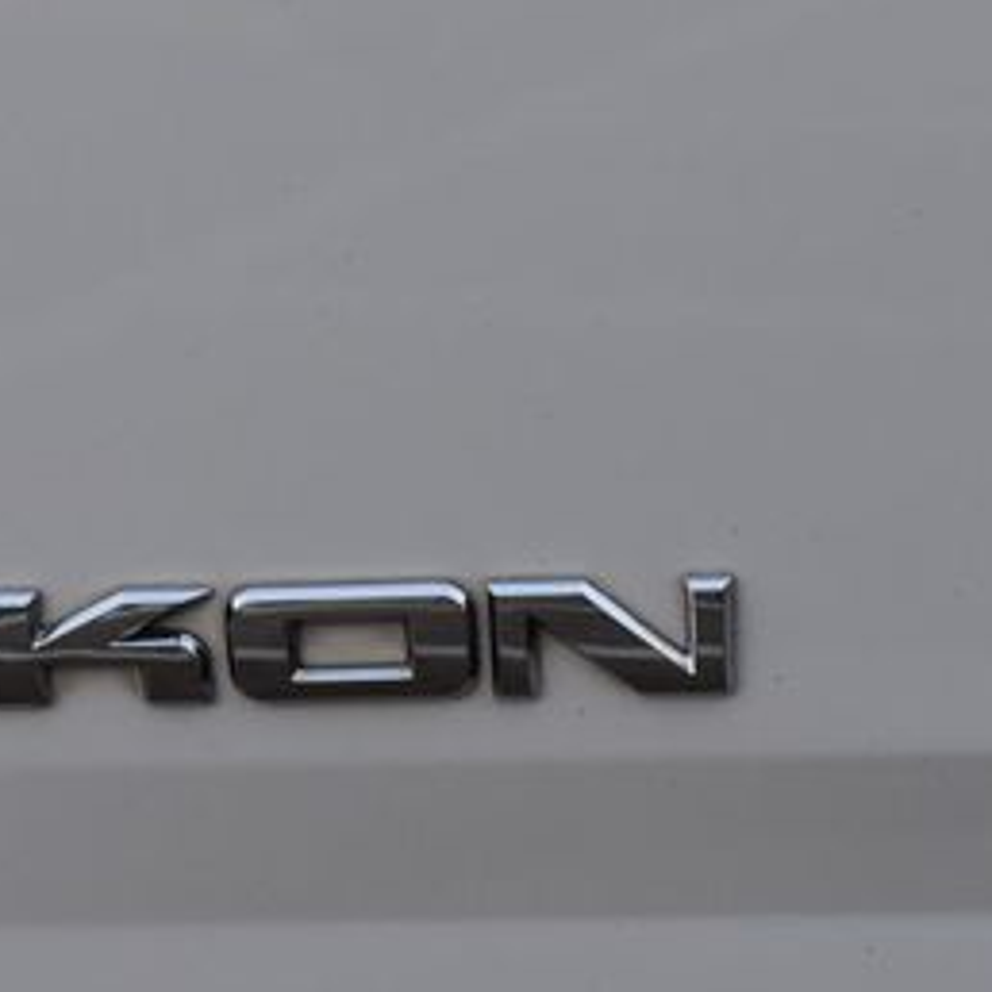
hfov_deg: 18.2
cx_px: 246
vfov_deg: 18.3
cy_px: 654
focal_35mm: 95
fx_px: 3080
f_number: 7.1
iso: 400
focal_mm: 30
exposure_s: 1/40
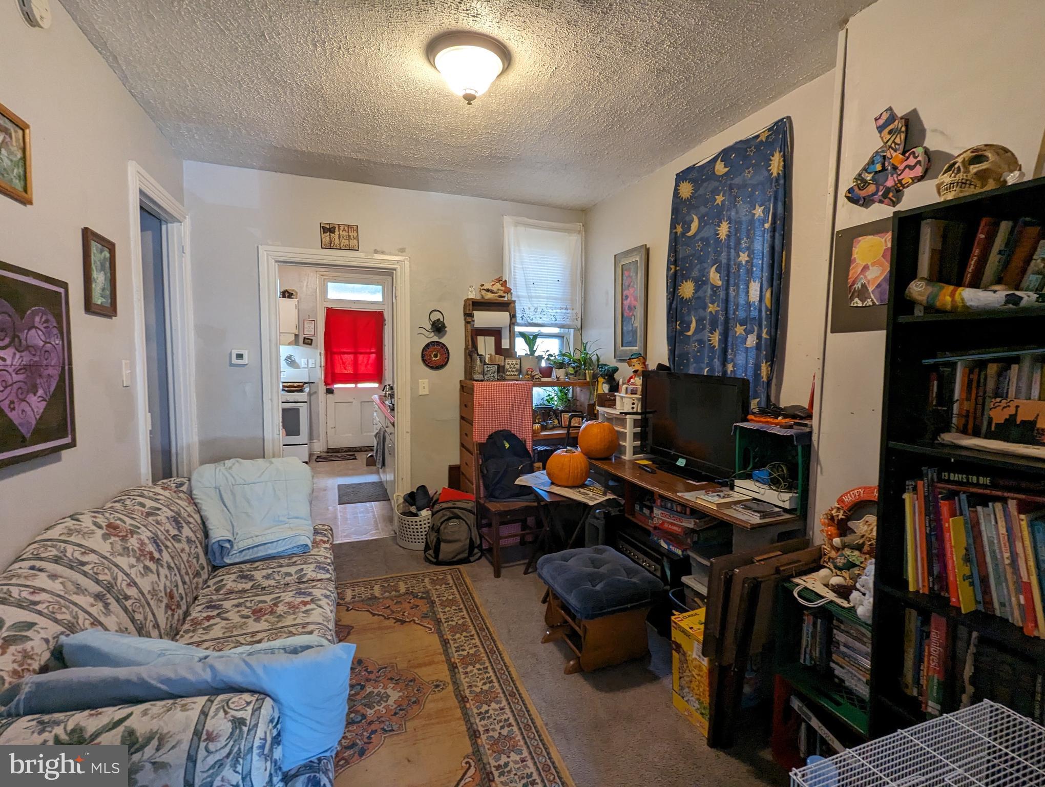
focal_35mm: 16
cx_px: 522
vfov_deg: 78.2
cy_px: 394
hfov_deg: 94.4
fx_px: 484
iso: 131
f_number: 2.2
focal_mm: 2.35
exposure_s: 1/40
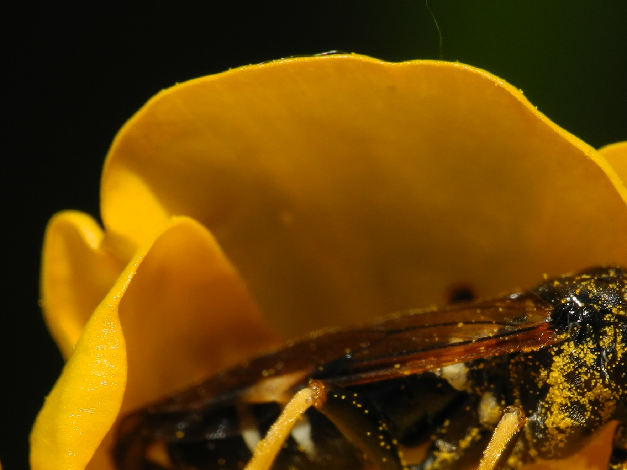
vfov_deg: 3.6
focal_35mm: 414
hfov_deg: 4.8
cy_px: 449
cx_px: 470
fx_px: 7500
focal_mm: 42.6
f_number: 8
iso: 100
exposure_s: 1/250
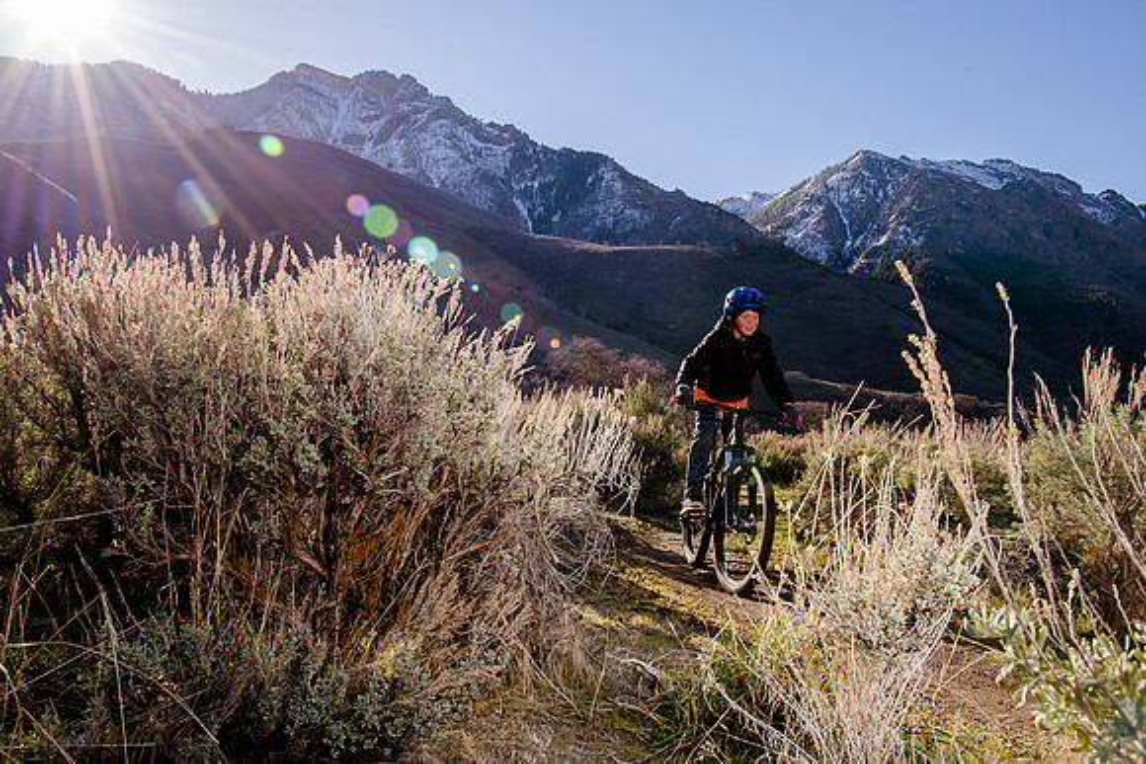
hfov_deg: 57.5
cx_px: 606
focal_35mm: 33
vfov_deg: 40.2
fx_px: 1045
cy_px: 390
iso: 250
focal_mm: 31
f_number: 14
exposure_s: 1/160
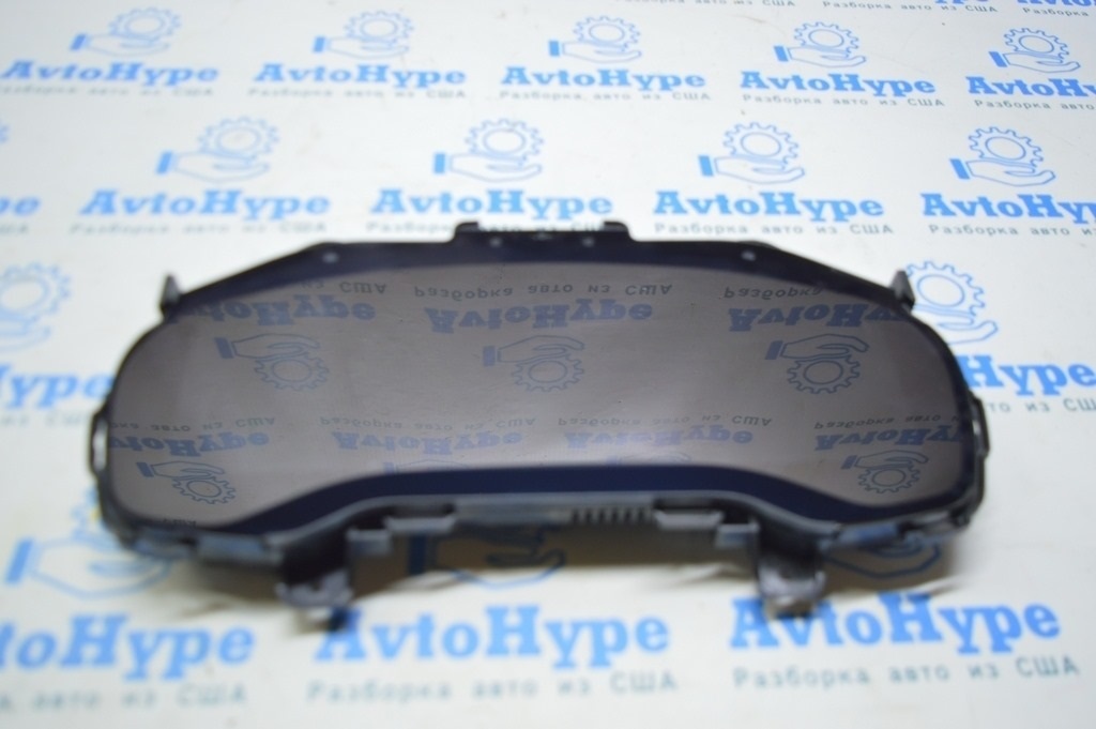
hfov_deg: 57.3
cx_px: 548
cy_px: 364
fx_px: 1004
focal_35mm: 33
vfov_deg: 39.9
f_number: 3.8
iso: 400
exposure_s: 1/40
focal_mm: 22
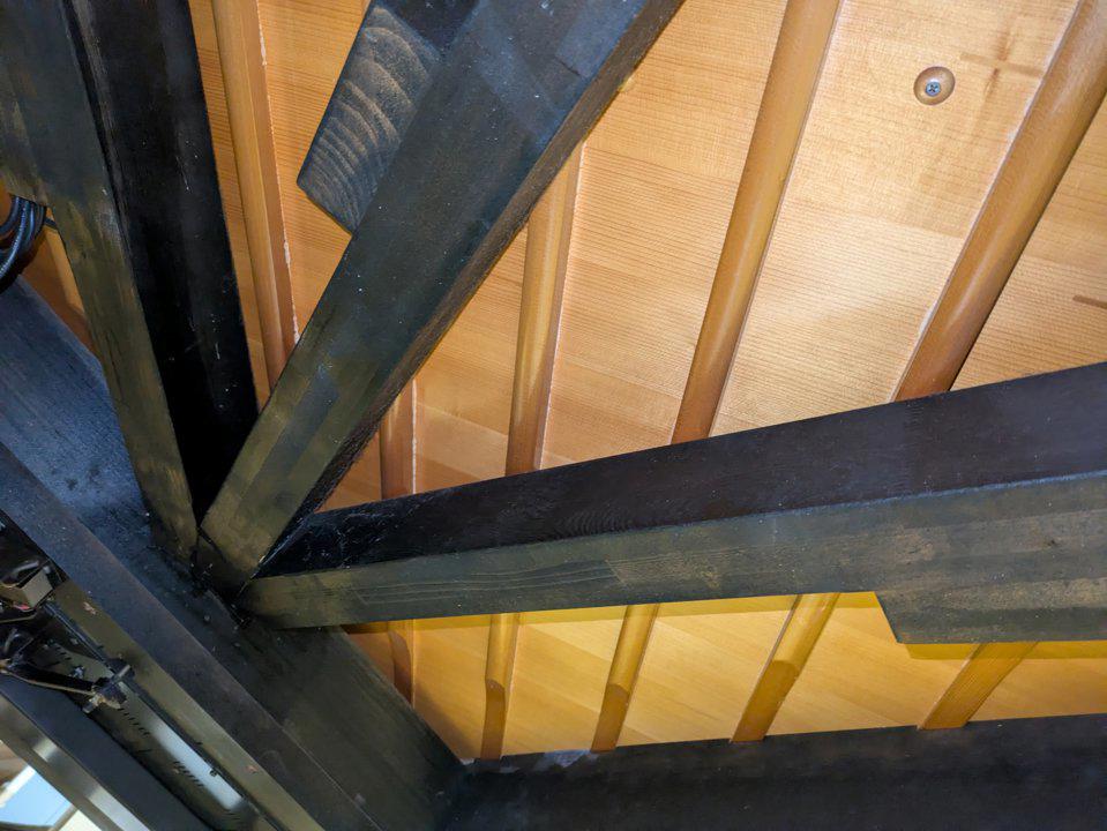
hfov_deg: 69.4
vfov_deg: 54.9
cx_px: 554
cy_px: 416
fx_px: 800
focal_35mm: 25
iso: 990
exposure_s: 1/25
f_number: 1.89
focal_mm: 5.43
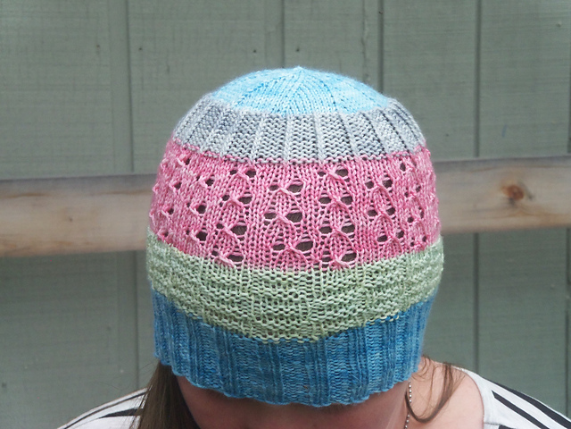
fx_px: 1270
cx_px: 286
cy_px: 214
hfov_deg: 25.3
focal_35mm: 77
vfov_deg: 19.1
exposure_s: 1/800
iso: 200
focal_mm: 13.7
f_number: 5
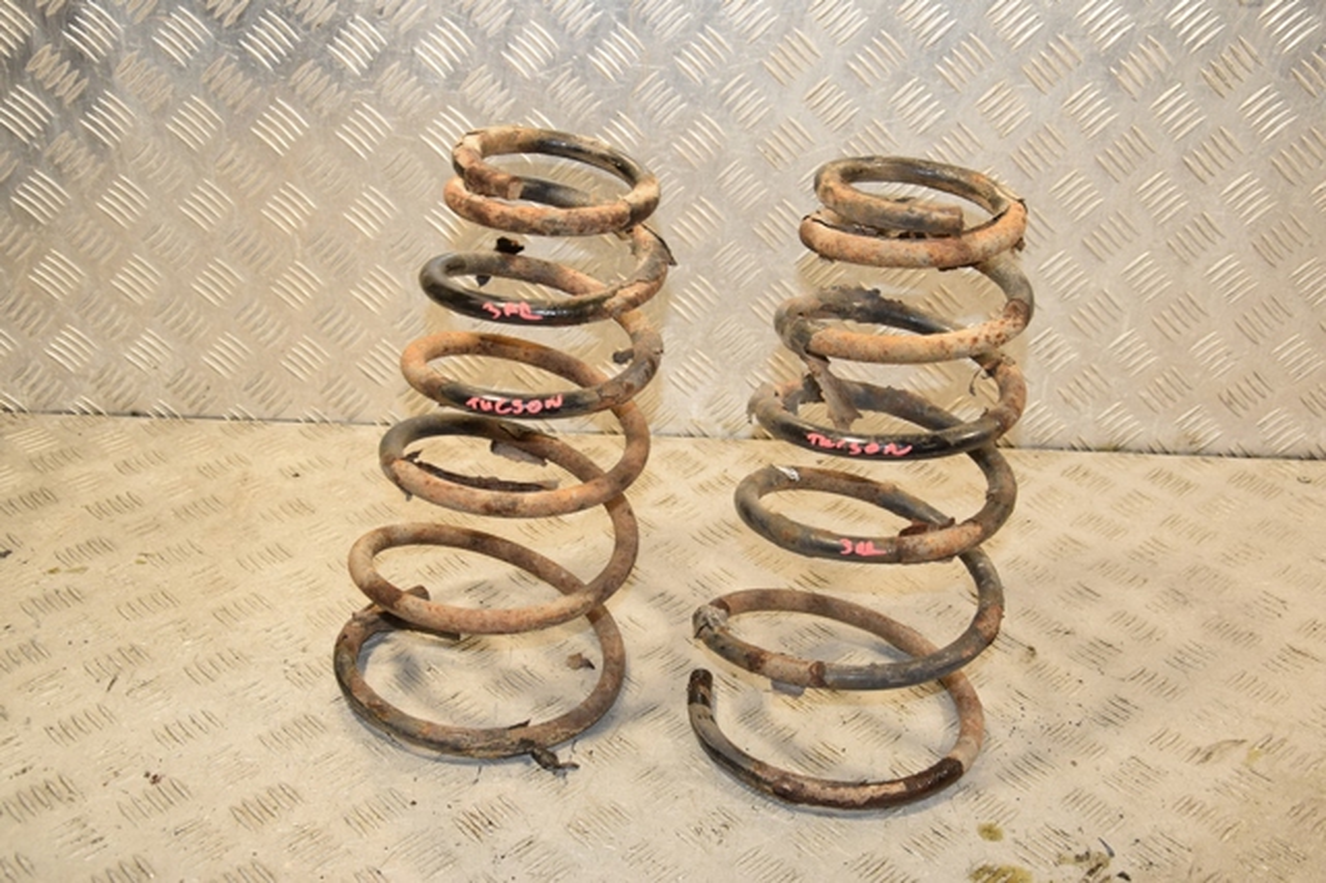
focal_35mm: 45
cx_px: 663
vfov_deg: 29.8
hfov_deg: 43.6
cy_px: 442
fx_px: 1657
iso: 800
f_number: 6.3
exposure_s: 1/200
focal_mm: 30
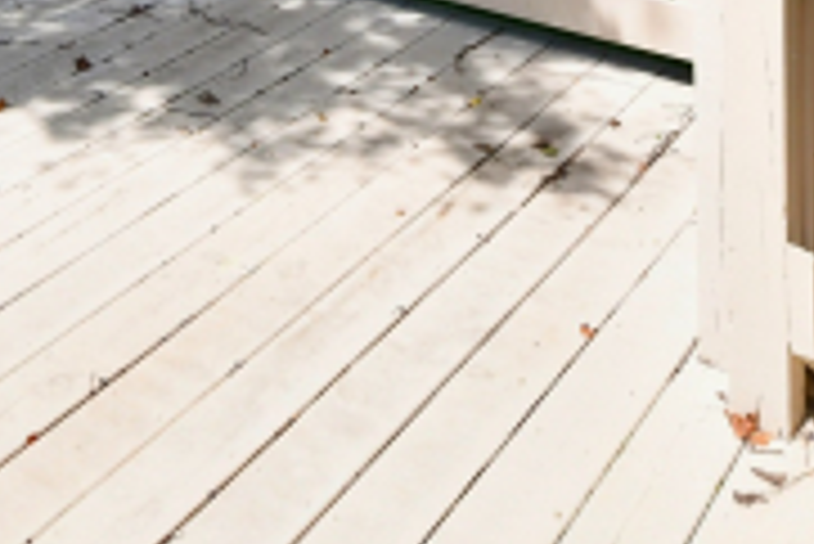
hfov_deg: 31.2
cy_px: -490
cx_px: -49
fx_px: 1312
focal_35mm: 58
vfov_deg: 17.8
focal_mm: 14
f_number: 9
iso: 640
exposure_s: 1/320
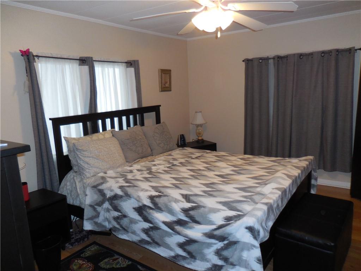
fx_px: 261
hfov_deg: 69.4
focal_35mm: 25
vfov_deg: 54.9
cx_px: 180
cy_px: 136
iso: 220
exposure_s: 1/25
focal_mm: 4.5
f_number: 3.3
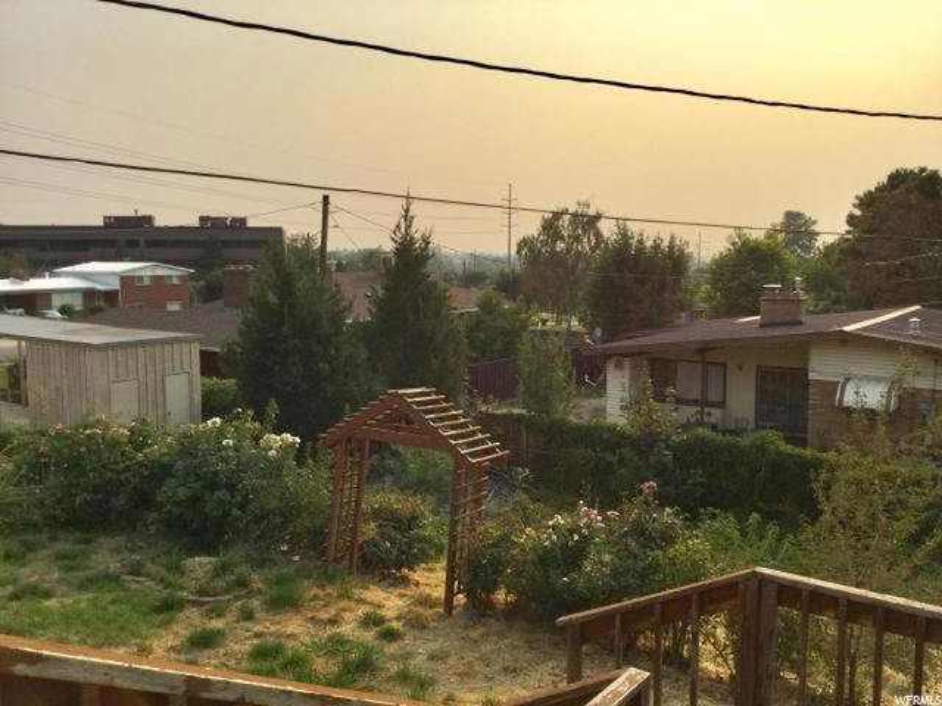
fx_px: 844
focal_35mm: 31
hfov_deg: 58.4
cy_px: 353
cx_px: 471
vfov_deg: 45.4
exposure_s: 1/1773
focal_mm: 3.3
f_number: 2.4
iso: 25
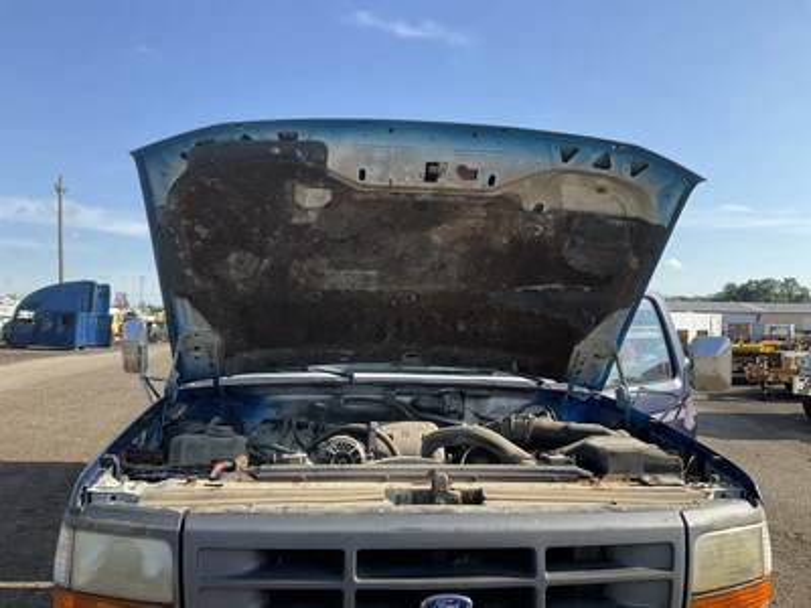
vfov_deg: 48.2
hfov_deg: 61.7
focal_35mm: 29
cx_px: 406
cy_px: 304
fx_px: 679
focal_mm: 3
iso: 25
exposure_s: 1/944
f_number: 1.8
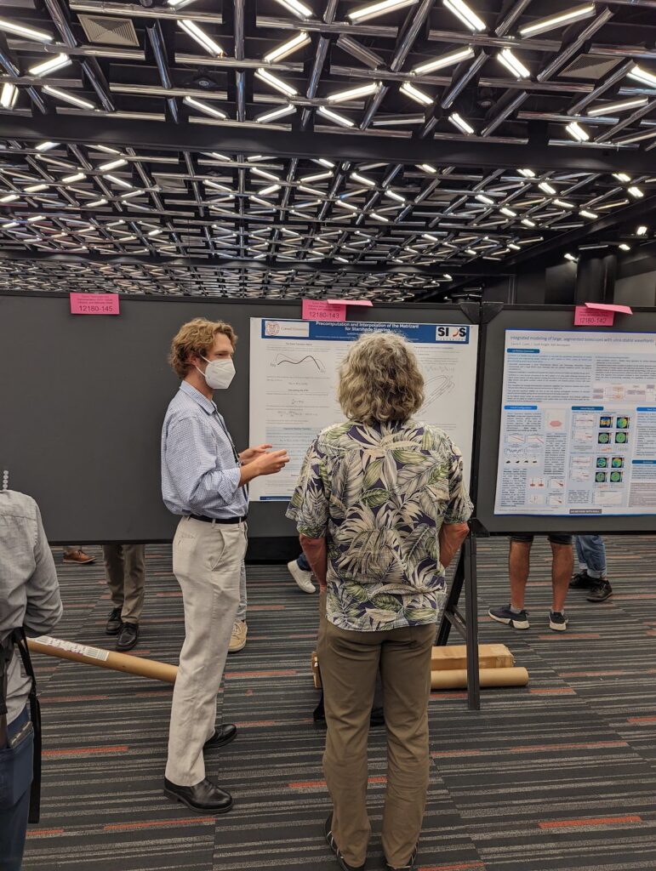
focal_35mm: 24
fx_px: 605
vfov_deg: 71.5
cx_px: 328
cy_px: 436
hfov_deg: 56.9
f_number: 1.85
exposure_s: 1/120
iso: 138
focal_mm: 6.81
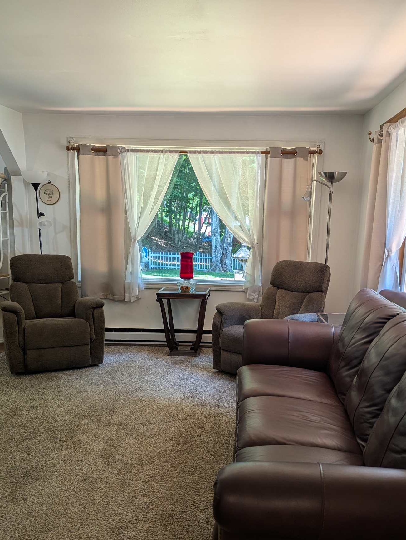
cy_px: 315
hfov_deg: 44.2
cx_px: 215
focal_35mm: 32
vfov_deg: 56.4
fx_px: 499
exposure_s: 1/121
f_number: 1.85
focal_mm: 6.81
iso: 44
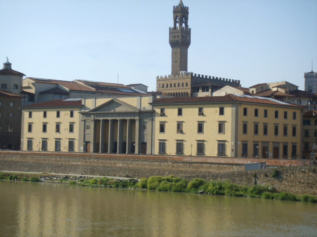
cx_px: 158
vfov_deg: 18.4
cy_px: 118
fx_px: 733
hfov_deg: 24.4
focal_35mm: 80
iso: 50
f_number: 4.2
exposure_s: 1/500
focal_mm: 13.7
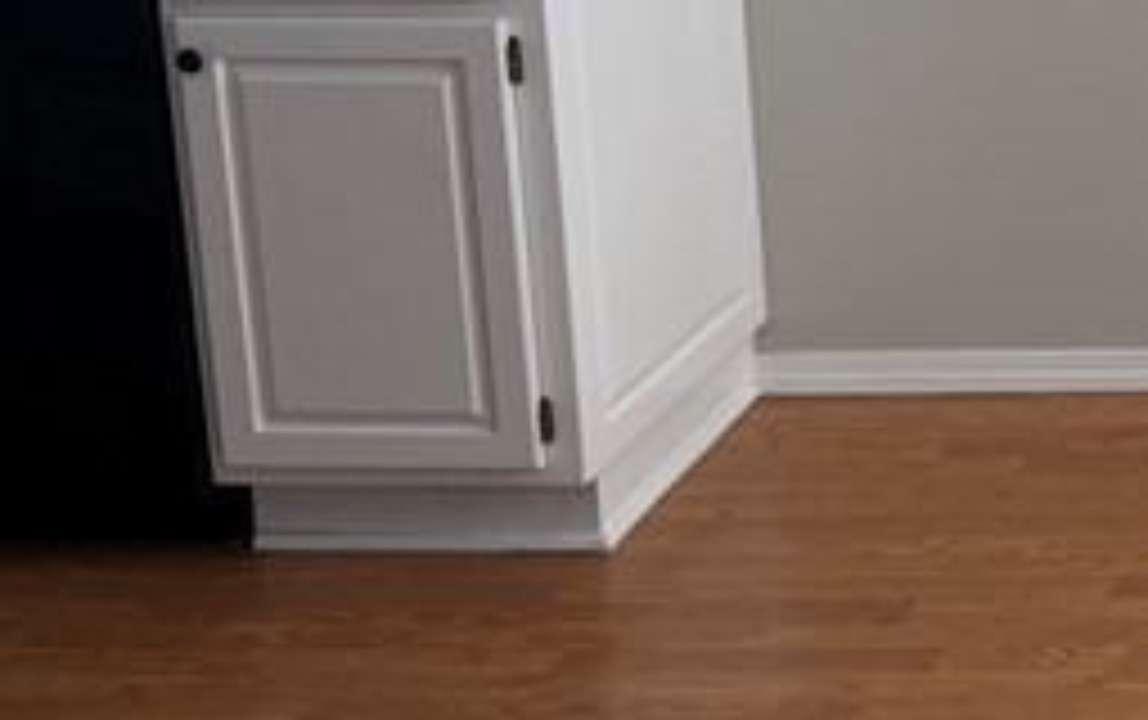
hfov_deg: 17.6
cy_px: -108
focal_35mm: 102
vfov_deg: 12.6
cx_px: 1859
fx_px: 3195
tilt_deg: -11.6
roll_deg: +1.1
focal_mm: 6.76
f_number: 1.78
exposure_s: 1/210
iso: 80
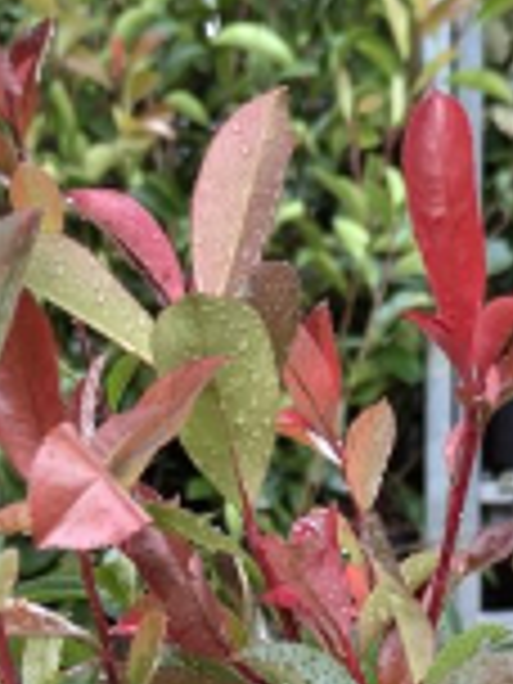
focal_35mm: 95
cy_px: 1152
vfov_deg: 17.5
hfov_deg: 15.5
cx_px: 315
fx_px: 1877
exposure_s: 1/670
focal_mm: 6.81
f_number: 1.85
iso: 407
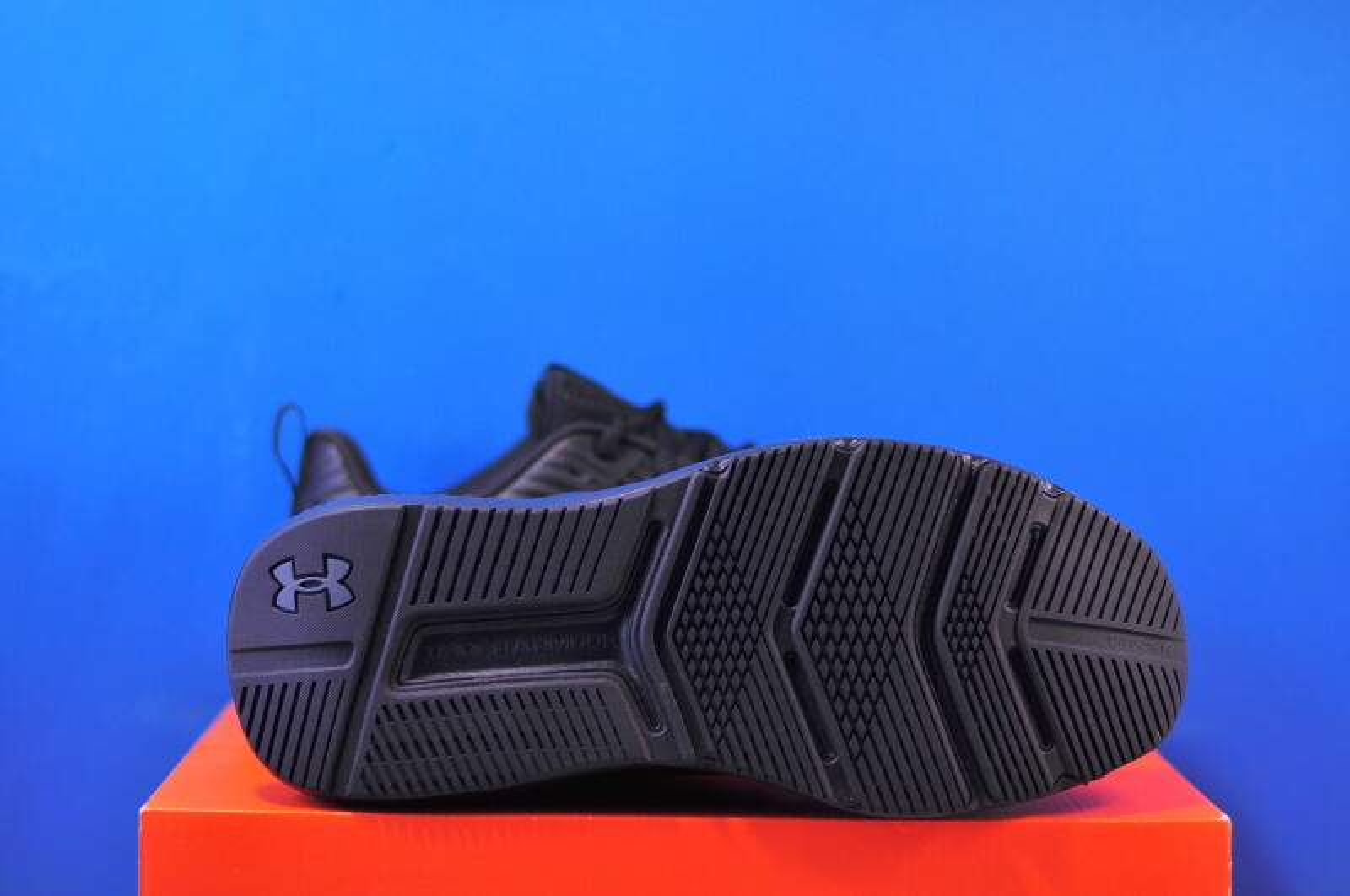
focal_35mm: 75
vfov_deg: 18.1
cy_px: 448
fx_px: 2808
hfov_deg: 27.0
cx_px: 675
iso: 250
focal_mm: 50
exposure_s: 1/320
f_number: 2
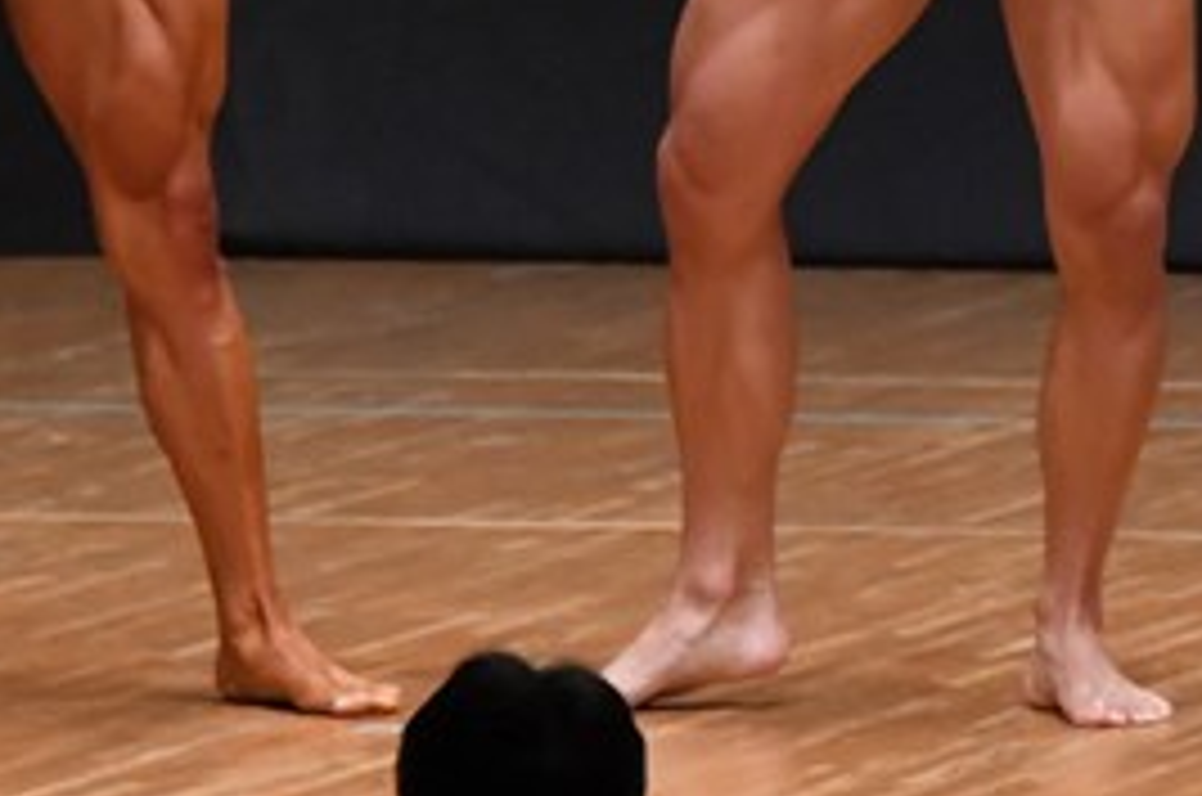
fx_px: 26163
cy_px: -328
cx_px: 939
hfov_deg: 2.6
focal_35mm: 785
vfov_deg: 1.7
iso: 6400
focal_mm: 180
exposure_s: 1/400
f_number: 5.6
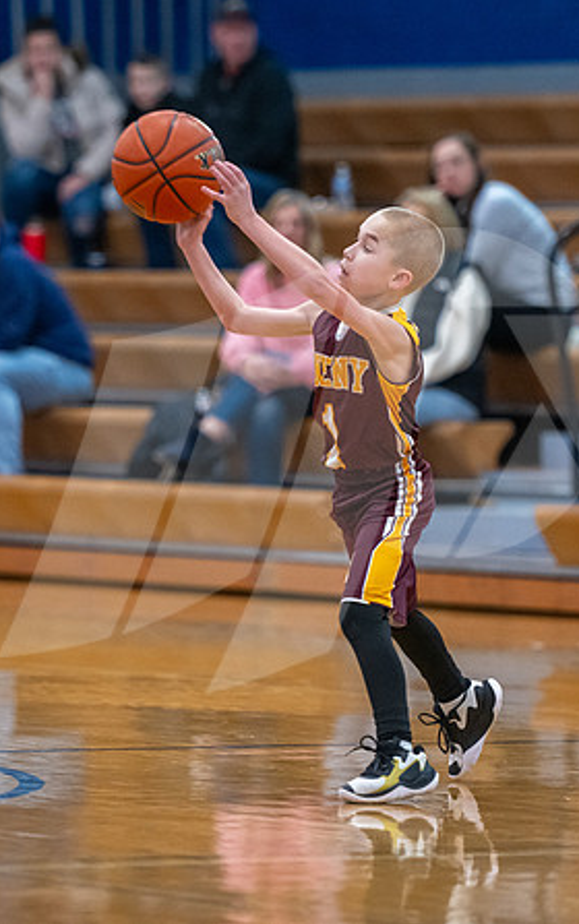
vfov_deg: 7.1
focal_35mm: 296
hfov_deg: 4.4
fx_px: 7461
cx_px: 252
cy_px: 450
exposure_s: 1/800
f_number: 2.8
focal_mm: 180
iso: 3200
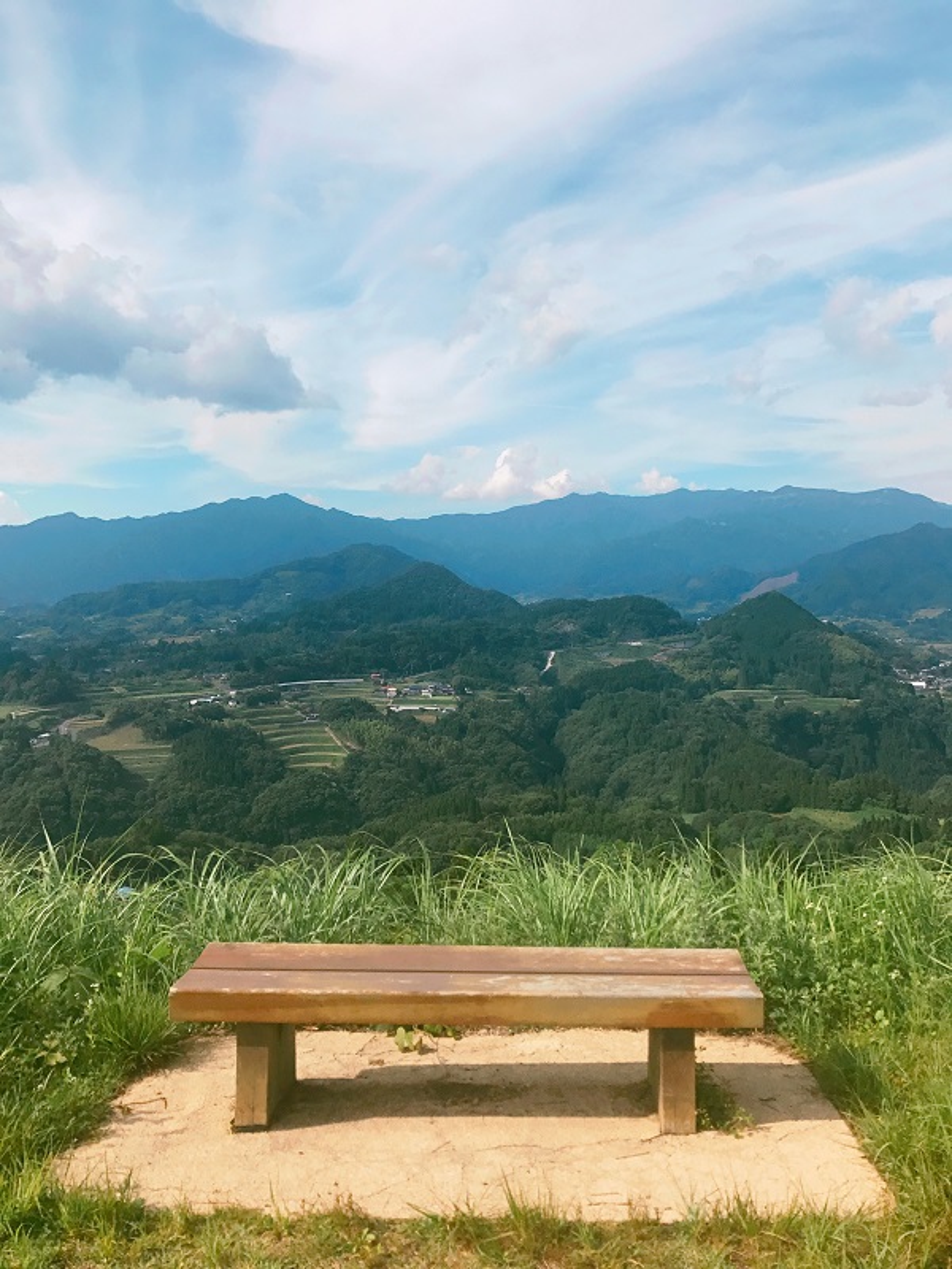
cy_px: 634
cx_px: 476
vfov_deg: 63.4
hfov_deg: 49.7
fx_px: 1027
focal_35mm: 28
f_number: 1.8
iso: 20
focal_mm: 3.99
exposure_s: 1/4367
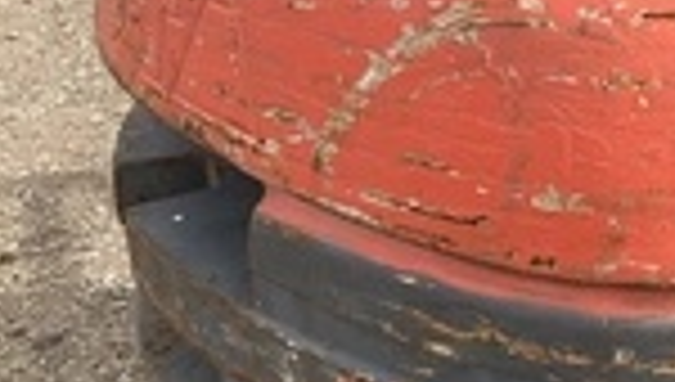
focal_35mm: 84
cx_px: 801
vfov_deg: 14.2
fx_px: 1506
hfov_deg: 23.2
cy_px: -36
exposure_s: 1/978
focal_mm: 3
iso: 25
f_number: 1.8
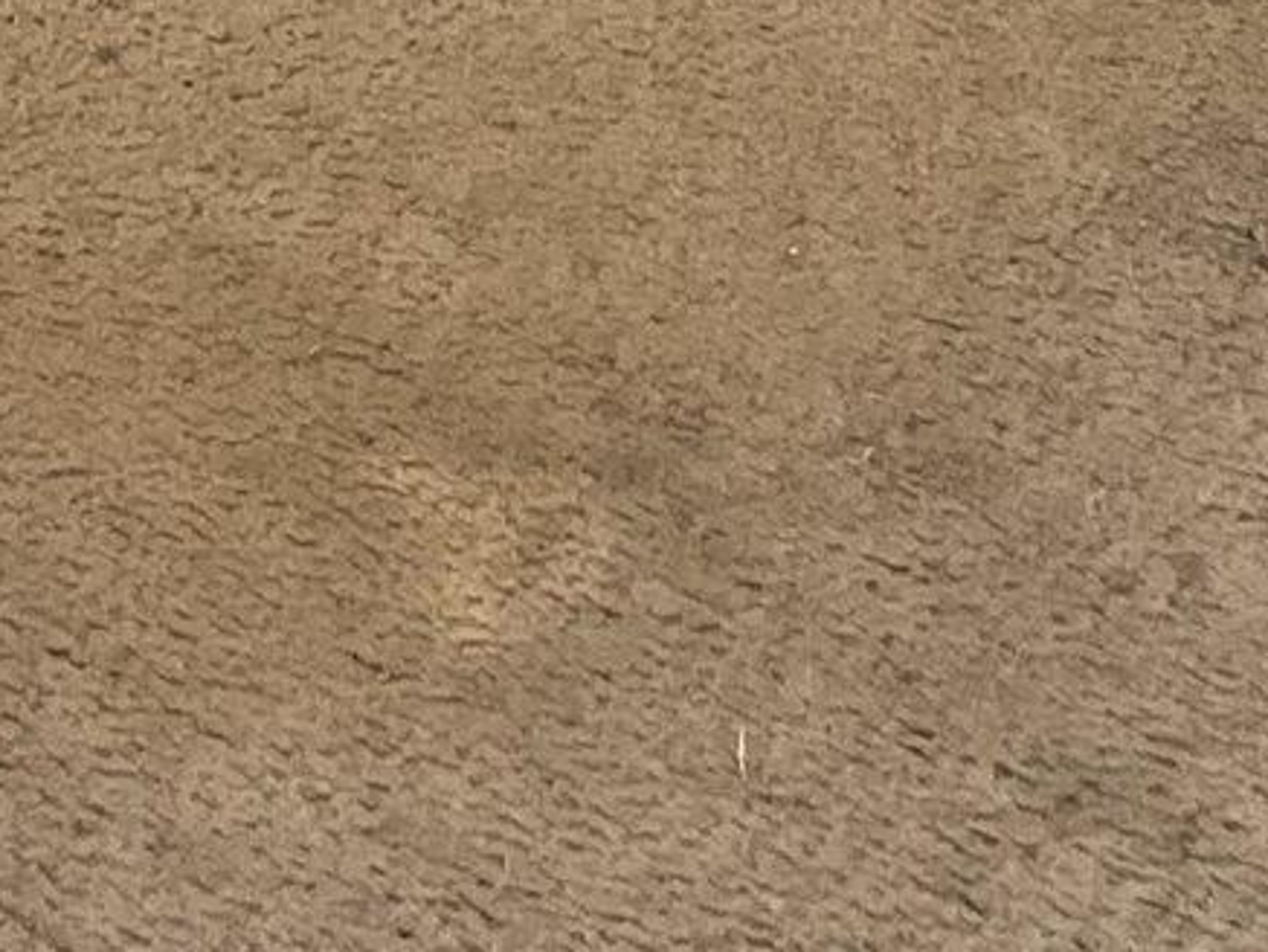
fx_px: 5020
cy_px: -1826
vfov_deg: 9.0
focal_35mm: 137
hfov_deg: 14.3
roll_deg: +0.8
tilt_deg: -20.4
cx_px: 128
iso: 125
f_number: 1.5
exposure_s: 1/100
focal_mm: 5.7
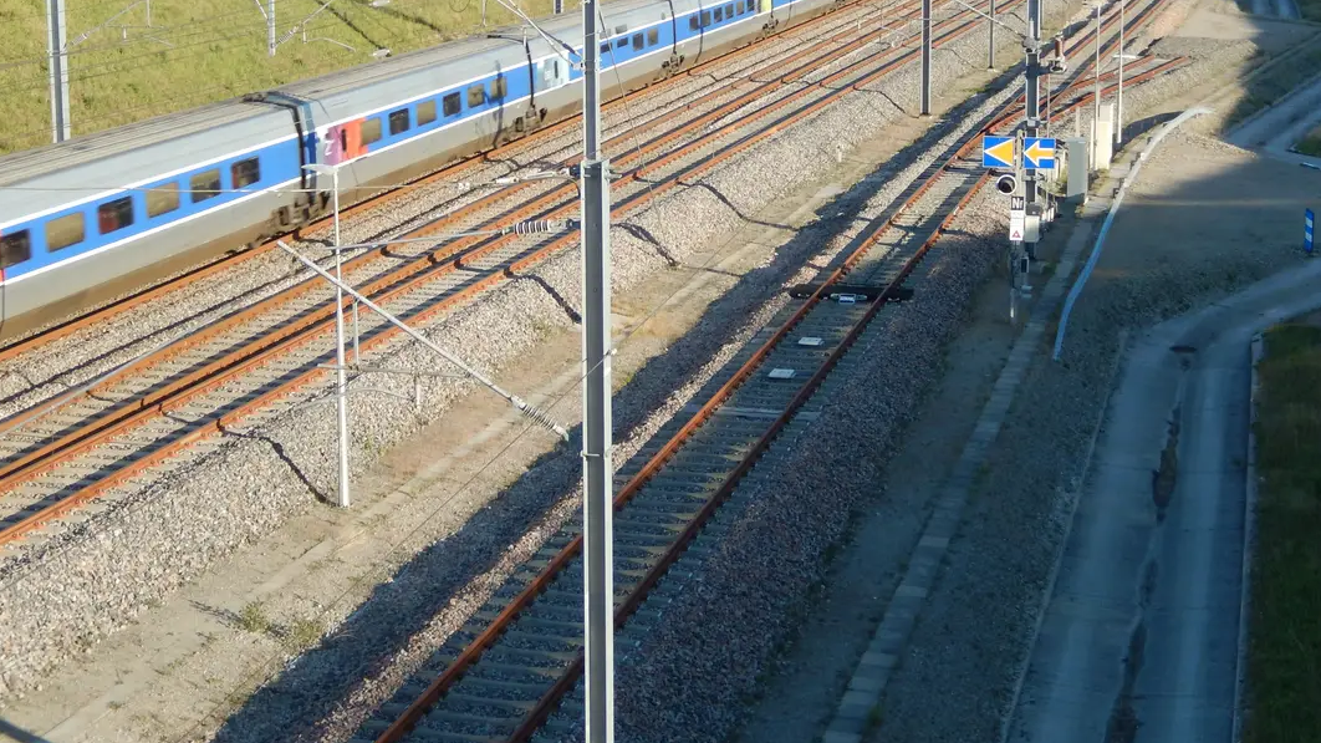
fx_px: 2346
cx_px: 637
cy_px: 213
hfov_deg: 31.4
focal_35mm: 67
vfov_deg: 17.9
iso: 125
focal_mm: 9.2
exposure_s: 1/400
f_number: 4.5
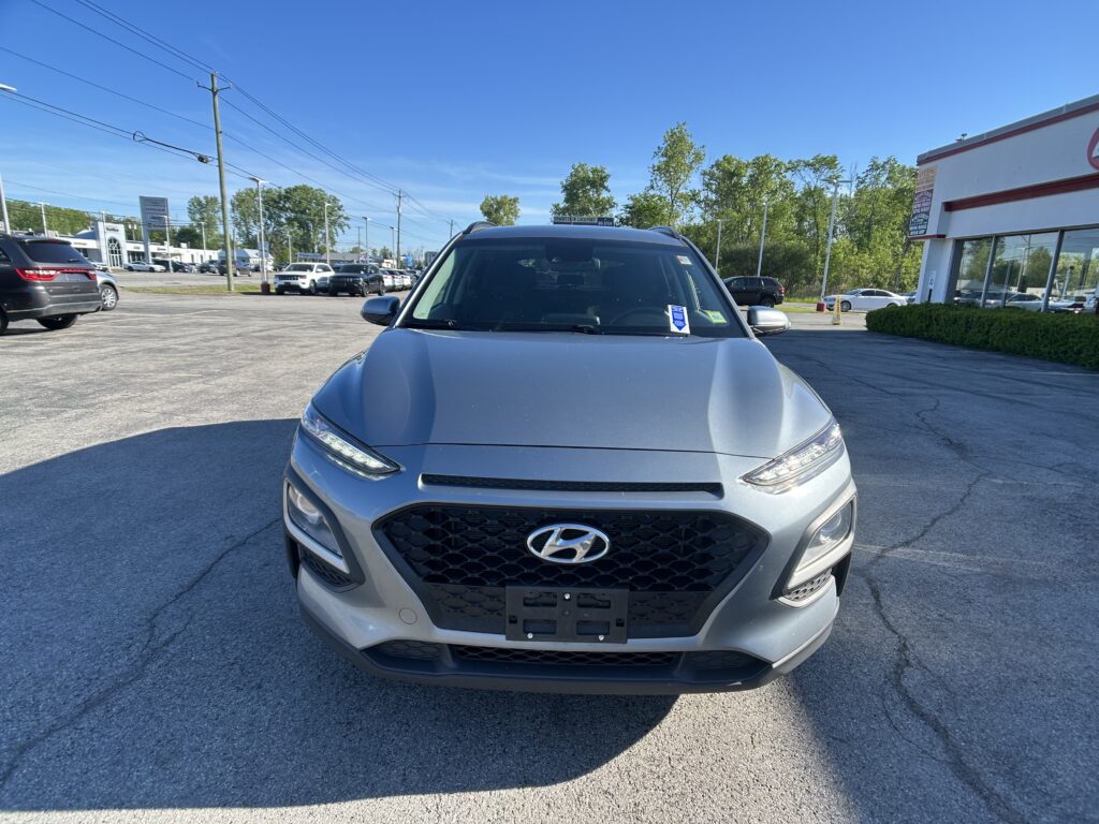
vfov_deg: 53.1
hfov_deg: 67.3
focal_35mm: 26
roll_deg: -2.1
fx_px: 825
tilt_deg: -13.7
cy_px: 412
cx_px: 550
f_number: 1.5
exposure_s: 1/1934
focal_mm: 5.7
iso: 50
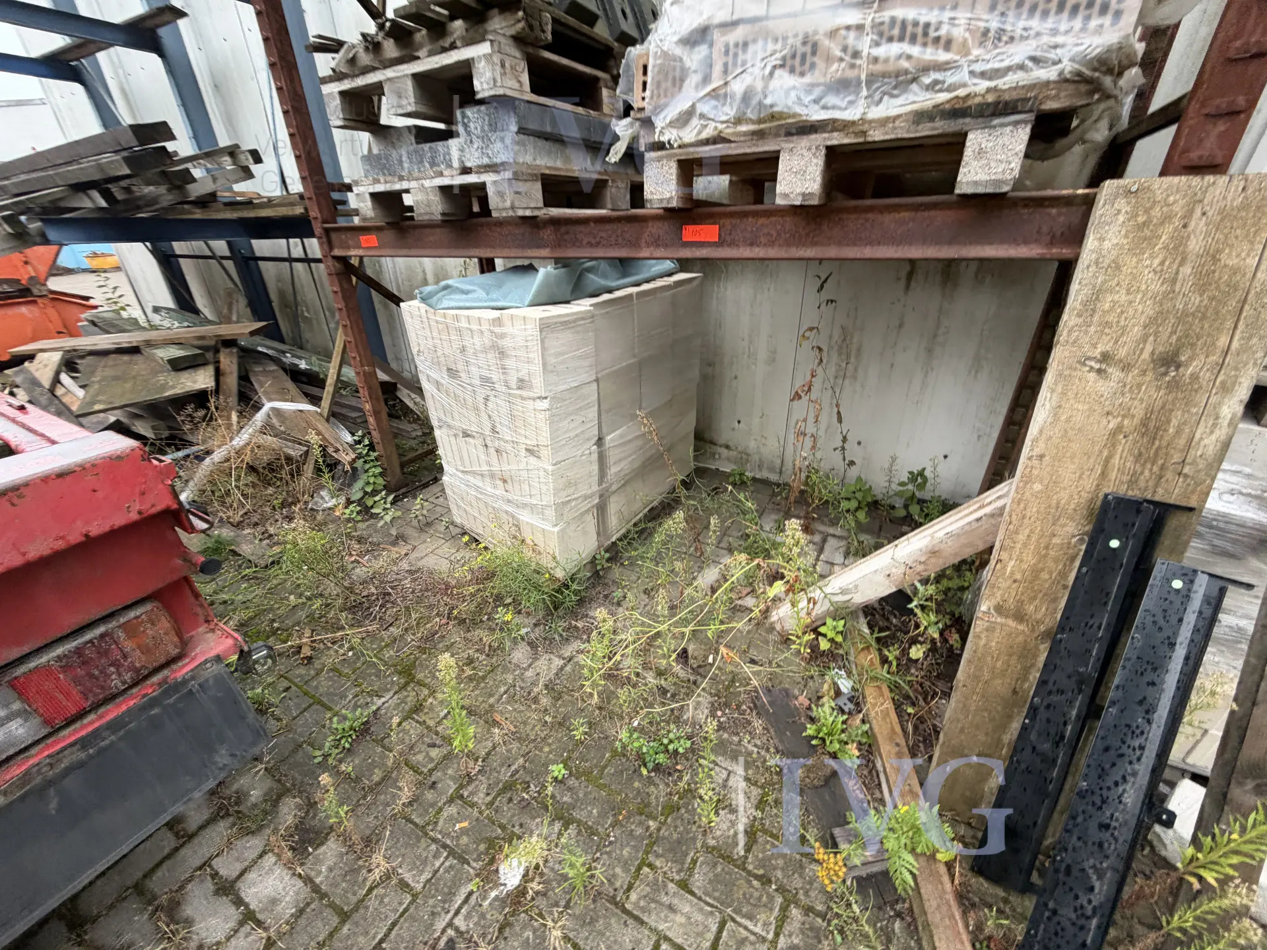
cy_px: 475
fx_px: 512
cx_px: 634
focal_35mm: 14
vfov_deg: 85.7
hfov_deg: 102.1
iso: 100
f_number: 2.2
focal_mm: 2.22
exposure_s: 1/121
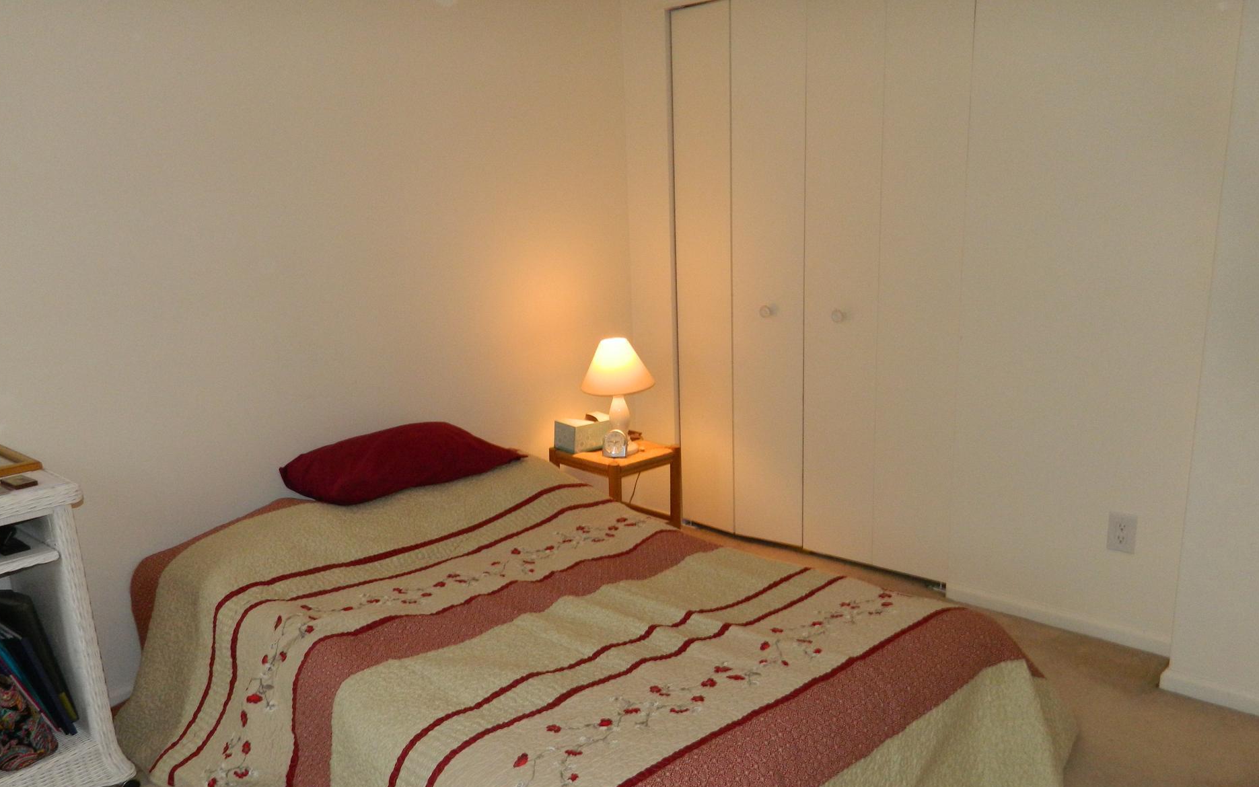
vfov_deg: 42.9
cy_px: 473
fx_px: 995
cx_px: 604
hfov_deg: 64.6
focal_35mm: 29
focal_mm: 4.5
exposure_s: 1/30
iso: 200
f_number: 3.1
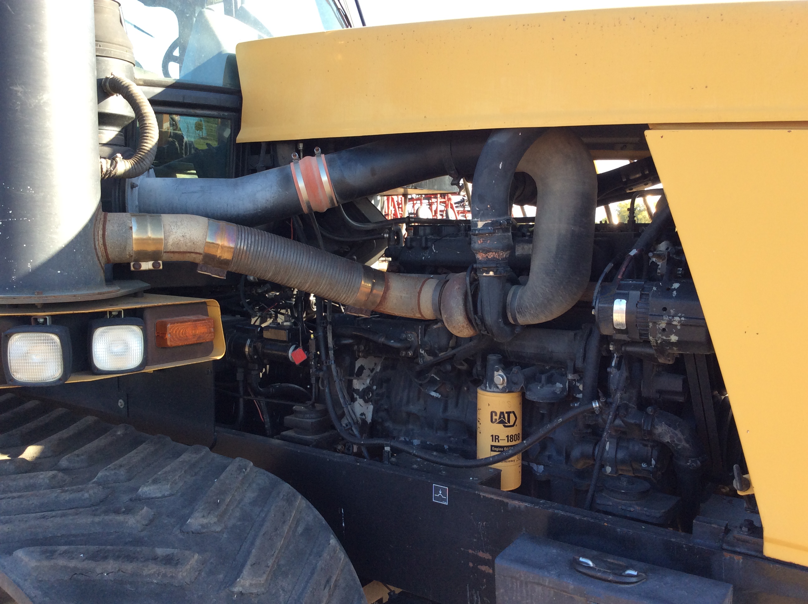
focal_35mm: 32
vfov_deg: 44.1
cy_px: 302
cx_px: 404
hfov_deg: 56.9
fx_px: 746
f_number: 2.4
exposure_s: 1/168
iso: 32
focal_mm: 3.3
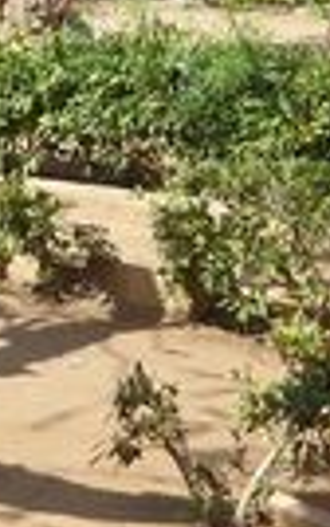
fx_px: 2269
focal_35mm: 158
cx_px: -251
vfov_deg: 13.0
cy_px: -51
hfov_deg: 8.1
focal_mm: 4.3
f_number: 3.3
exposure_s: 1/500
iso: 80
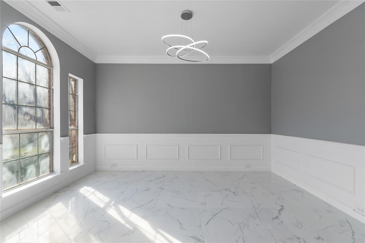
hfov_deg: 100.4
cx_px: 182
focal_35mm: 15
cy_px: 122
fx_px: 152
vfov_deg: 77.3
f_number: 11
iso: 100
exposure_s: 1/20
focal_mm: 10
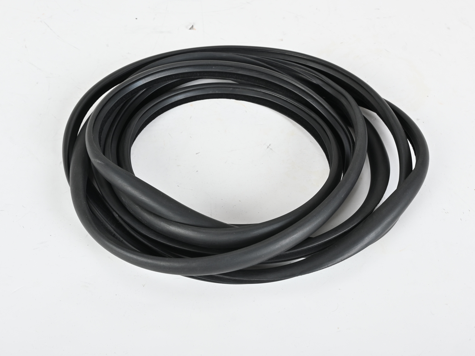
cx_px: 240
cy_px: 178
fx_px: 535
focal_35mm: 39
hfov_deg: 47.9
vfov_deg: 36.8
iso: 400
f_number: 10
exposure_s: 1/160
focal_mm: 24
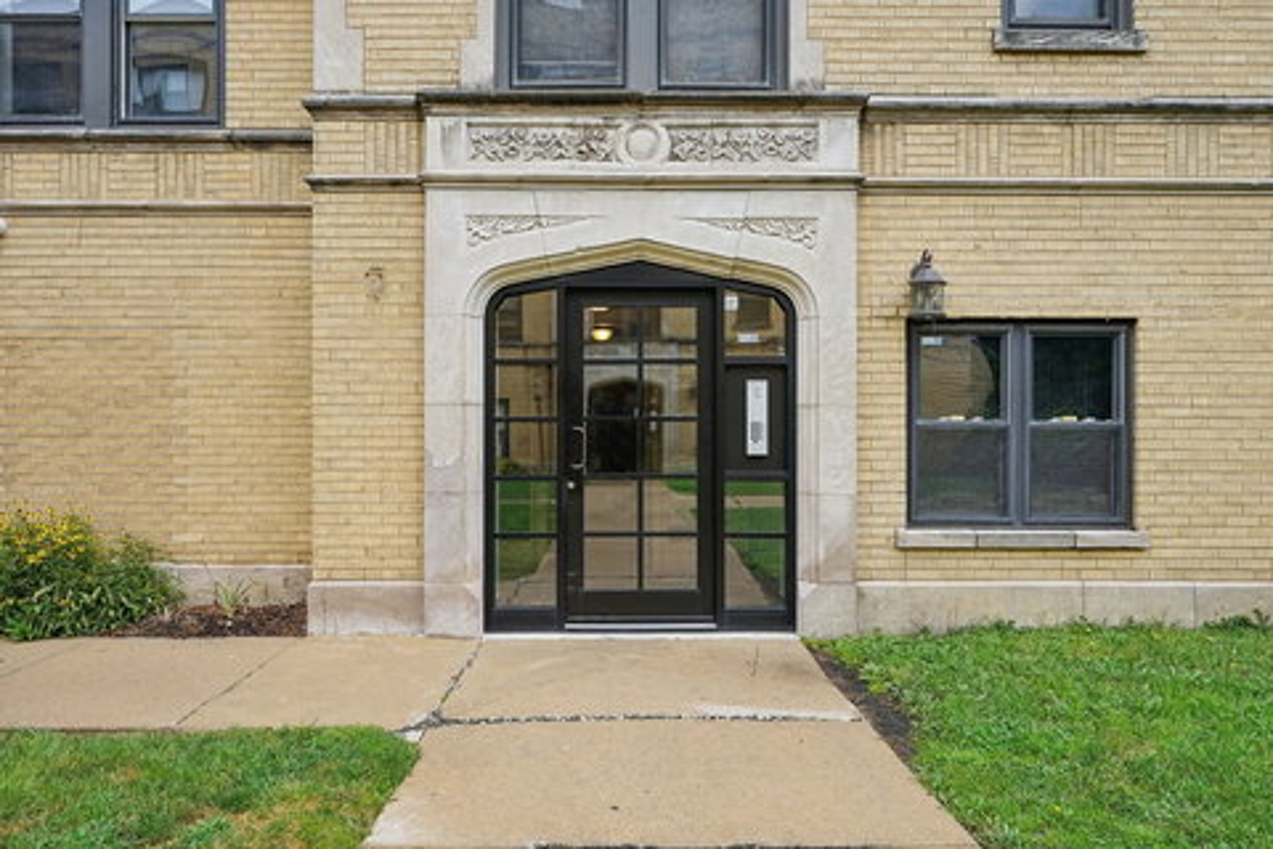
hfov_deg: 73.7
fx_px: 849
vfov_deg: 53.1
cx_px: 636
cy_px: 424
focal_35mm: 24
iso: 250
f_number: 8
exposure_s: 1/60
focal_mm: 24
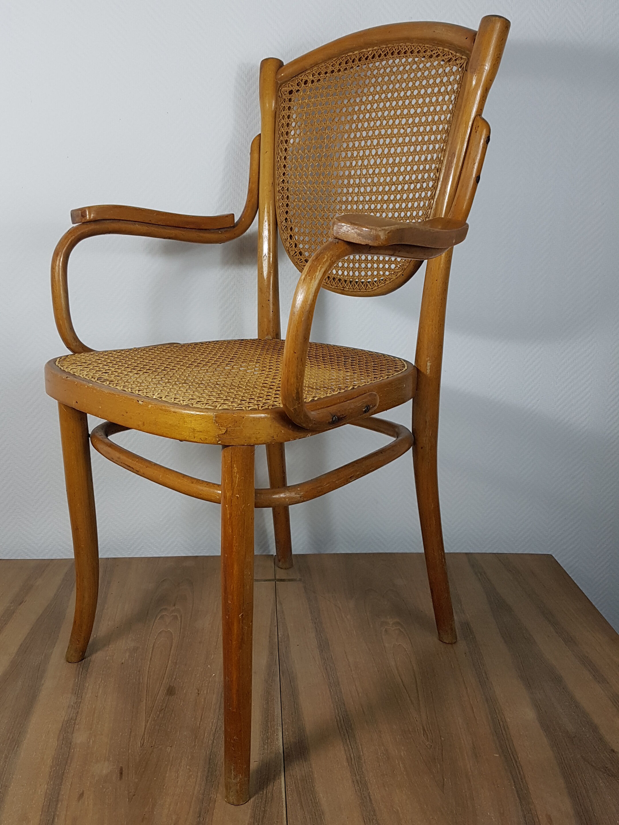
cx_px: 310
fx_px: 620
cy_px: 412
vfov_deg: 67.3
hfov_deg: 53.1
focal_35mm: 26
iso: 80
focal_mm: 4.2
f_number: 1.7
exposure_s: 1/50
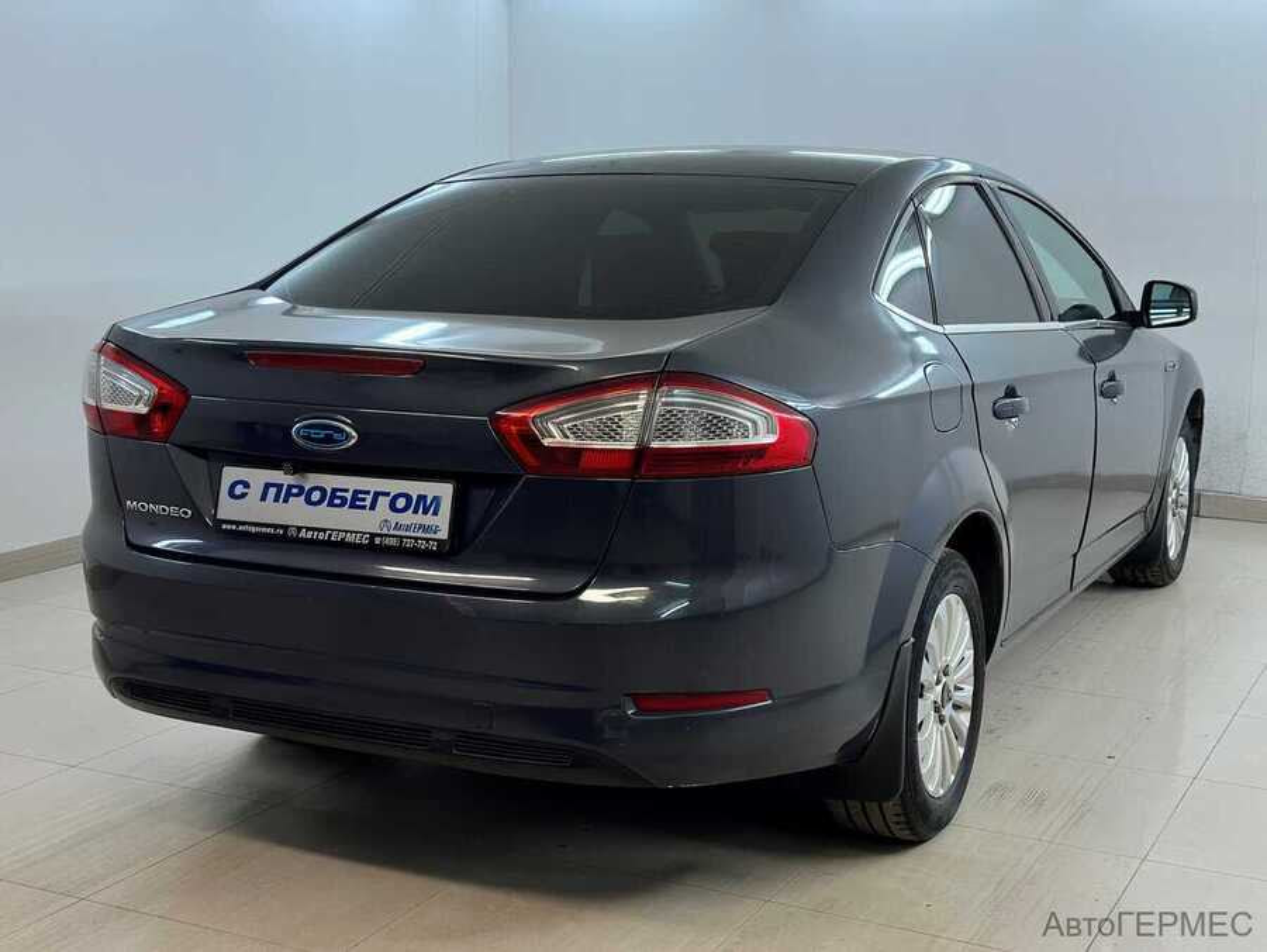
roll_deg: -0.6
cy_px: 476
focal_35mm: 44
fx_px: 1611
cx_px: 634
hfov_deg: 42.9
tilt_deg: -9.1
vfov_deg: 32.9
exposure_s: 1/113
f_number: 1.78
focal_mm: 6.86
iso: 80
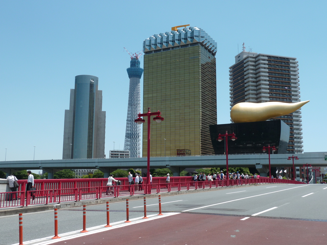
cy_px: 122
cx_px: 164
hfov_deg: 46.8
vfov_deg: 36.0
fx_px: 378
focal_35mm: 40
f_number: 4.5
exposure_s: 1/400
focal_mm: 6.5
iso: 80
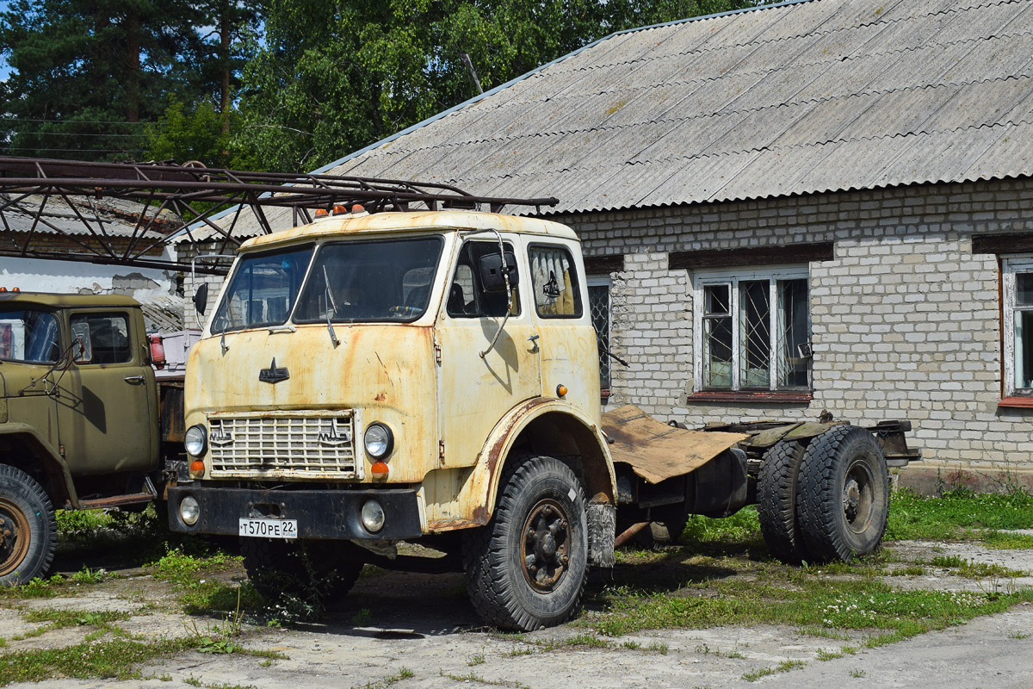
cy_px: 344
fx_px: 1463
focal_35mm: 51
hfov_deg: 38.9
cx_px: 516
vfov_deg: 26.5
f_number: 7.1
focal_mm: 34
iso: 200
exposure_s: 1/1250
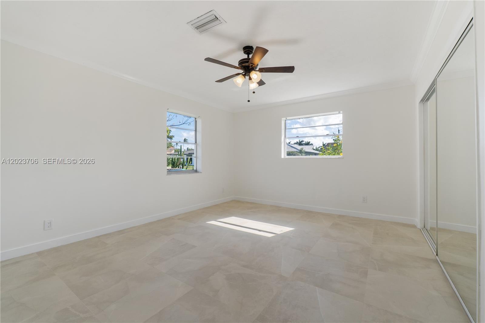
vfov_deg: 77.3
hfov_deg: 100.4
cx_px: 242
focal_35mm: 15
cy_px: 162
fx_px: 202
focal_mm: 10
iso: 100
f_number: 6.3
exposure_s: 1/80
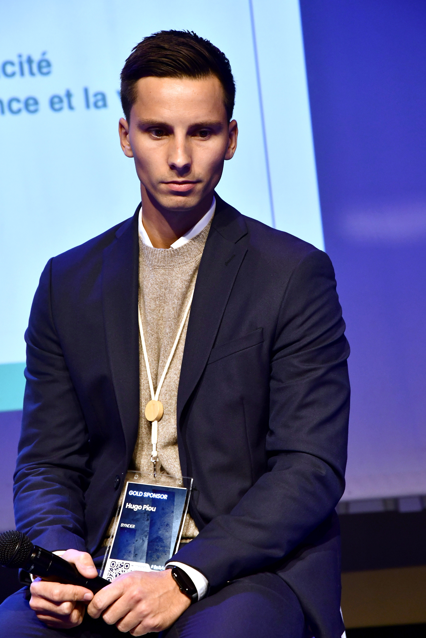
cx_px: 214
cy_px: 315
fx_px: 2165
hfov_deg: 11.2
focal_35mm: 122
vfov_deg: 16.8
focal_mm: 80
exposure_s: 1/80
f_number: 5.6
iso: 1250
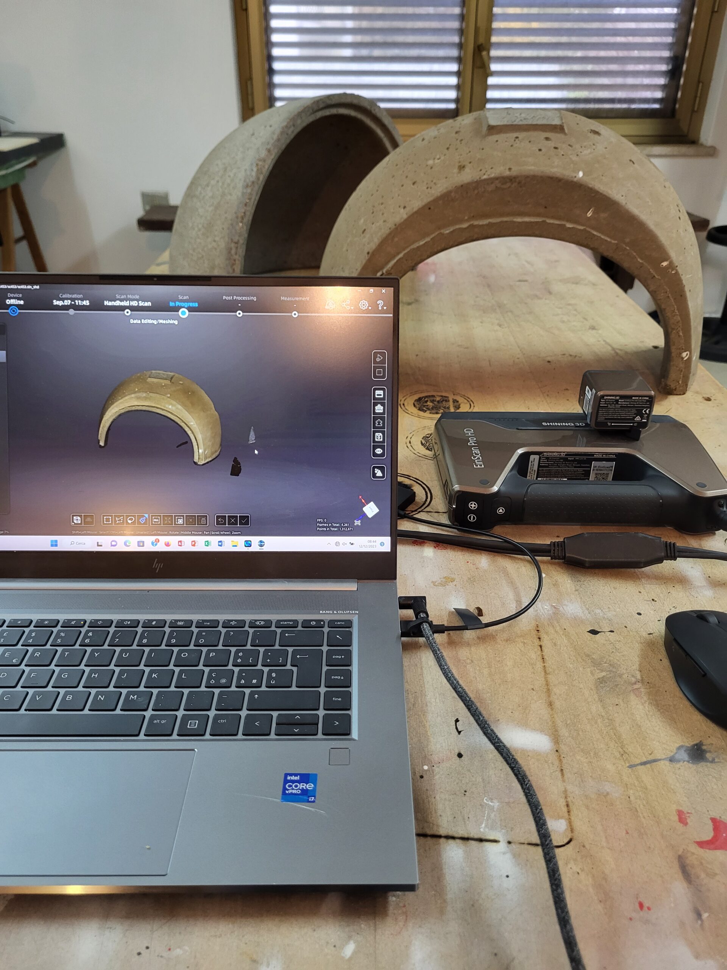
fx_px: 728
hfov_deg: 53.1
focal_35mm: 26
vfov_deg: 67.3
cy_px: 485
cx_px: 364
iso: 250
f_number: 1.8
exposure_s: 1/50
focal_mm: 5.4
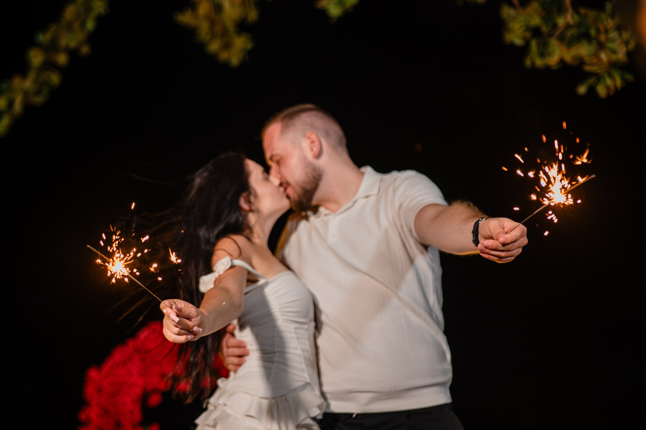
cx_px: 323
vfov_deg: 27.0
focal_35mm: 50
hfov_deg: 39.6
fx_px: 897
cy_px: 215
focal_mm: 50
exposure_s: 1/320
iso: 3200
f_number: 2.2
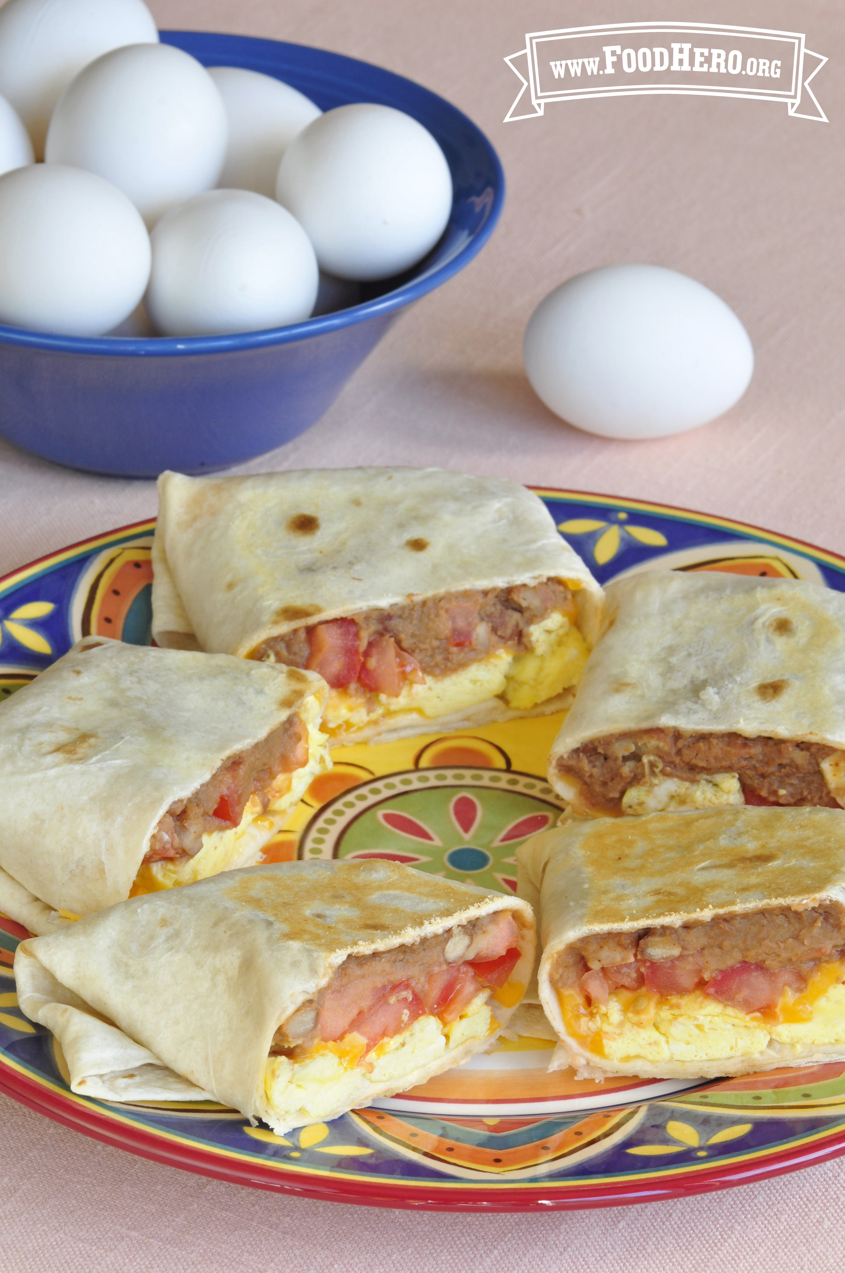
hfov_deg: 10.1
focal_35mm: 135
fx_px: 4765
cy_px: 636
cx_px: 422
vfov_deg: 15.2
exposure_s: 1/3
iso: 200
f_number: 22
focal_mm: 90
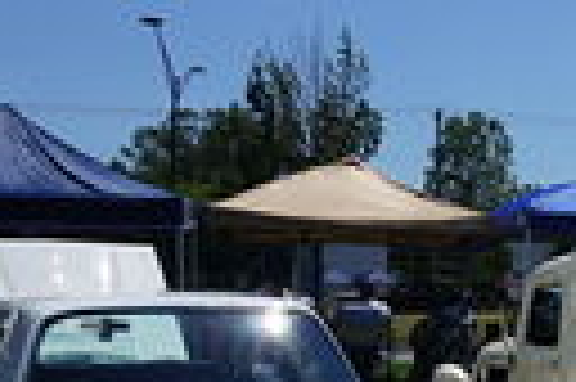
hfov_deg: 22.0
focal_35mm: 84
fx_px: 1342
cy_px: 200
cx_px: 727
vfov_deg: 16.2
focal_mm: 18
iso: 100
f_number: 10
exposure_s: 1/250
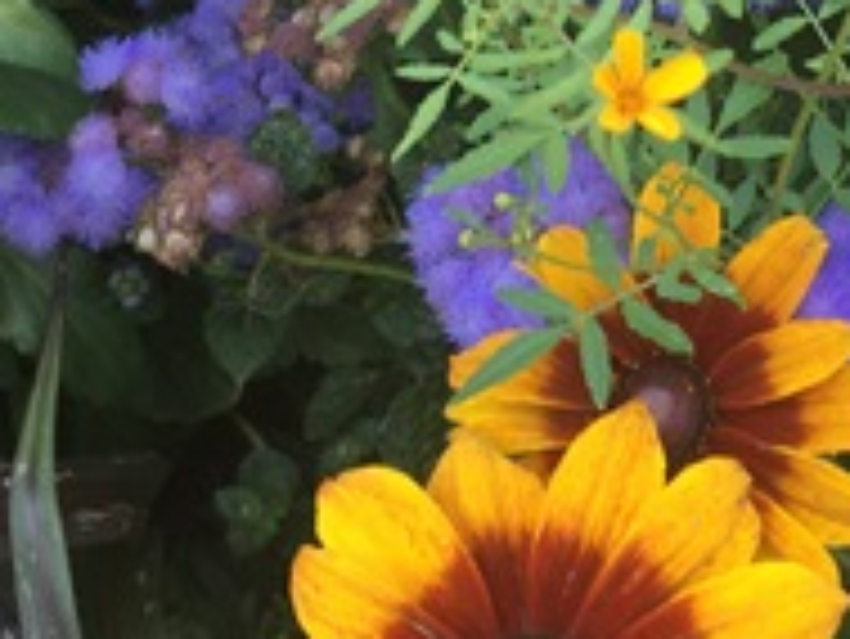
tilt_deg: -47.3
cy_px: -99
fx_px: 2285
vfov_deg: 15.4
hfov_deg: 20.7
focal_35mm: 93
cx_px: 758
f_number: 2.2
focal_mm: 4.15
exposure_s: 1/100
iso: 32
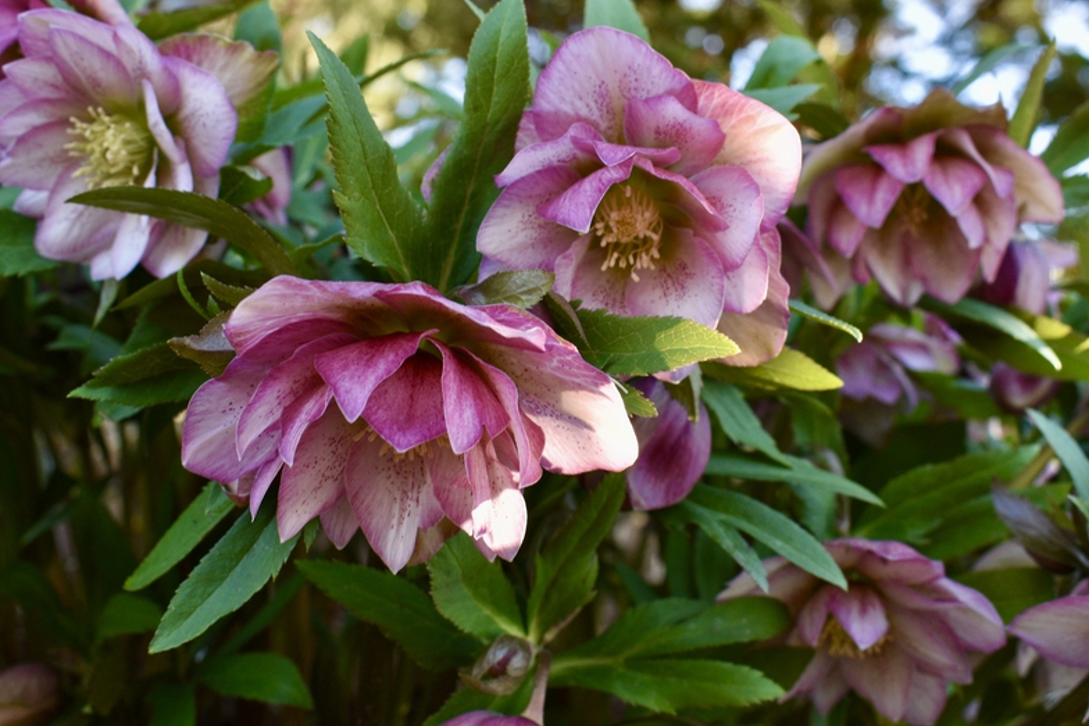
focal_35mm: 47
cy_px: 331
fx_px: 1422
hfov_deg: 41.9
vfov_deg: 28.6
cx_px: 544
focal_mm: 24
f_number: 5.6
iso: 400
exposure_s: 1/125
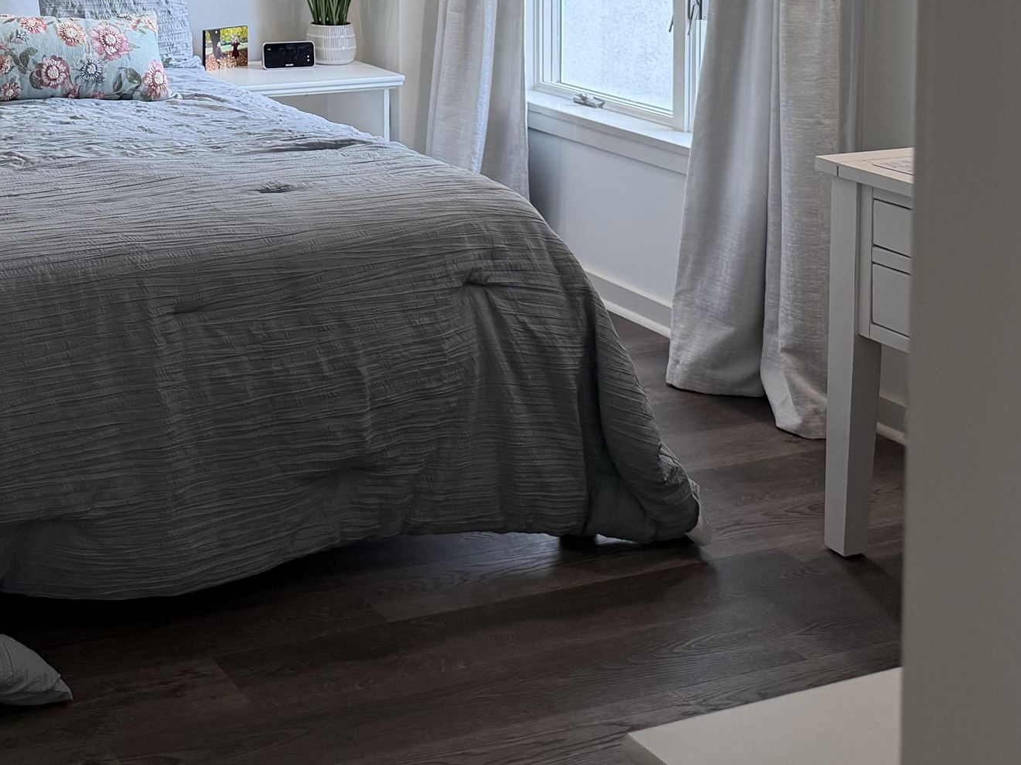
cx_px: 74
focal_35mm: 56
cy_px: -103
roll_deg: +0.6
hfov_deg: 32.4
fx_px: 1651
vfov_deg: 24.2
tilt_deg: -3.6
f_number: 1.78
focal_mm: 6.76
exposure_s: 1/194
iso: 100
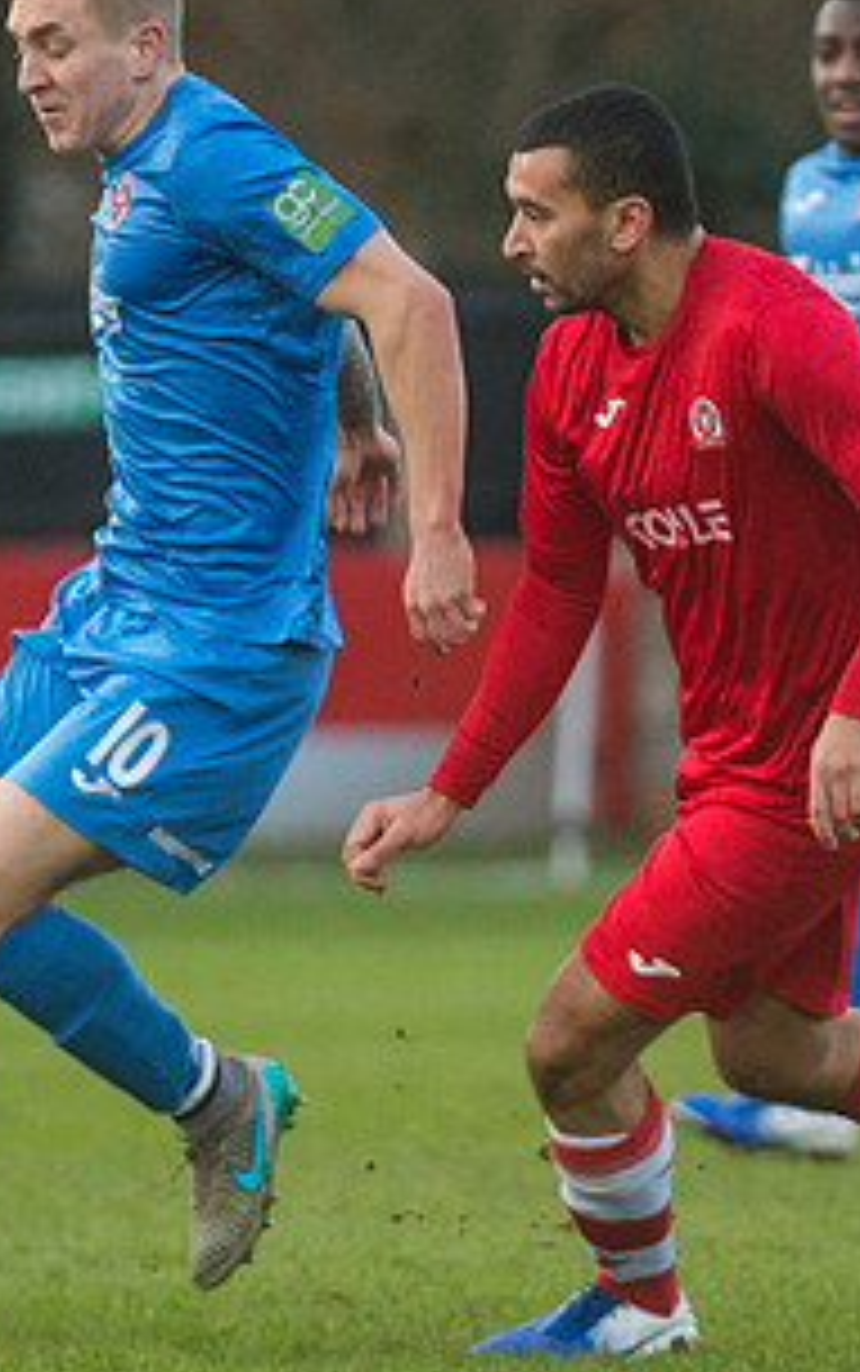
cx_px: 346
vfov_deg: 2.9
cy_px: 674
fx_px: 26775
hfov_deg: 1.8
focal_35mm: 715
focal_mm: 195
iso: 2000
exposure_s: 1/2000
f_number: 2.8
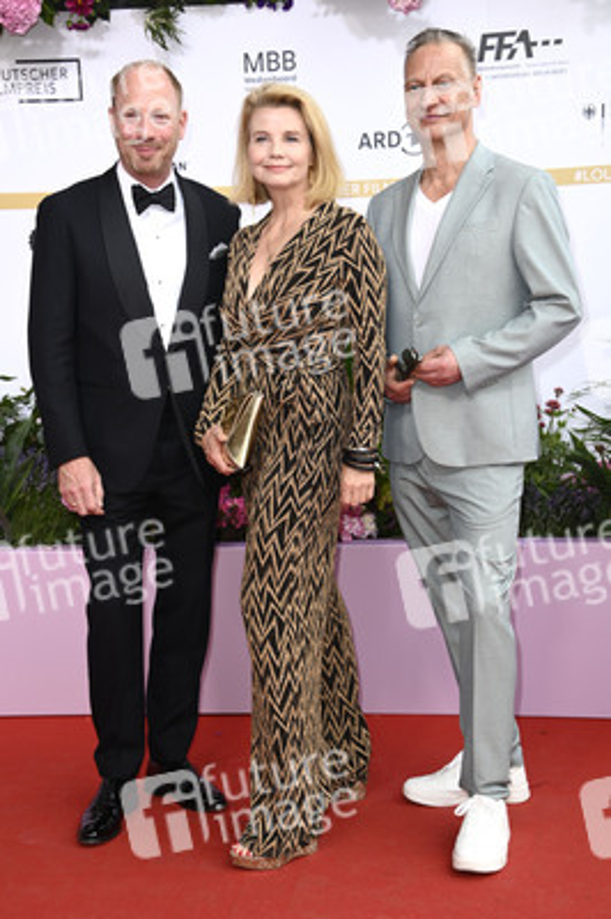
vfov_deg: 32.4
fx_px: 1581
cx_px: 306
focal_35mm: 62
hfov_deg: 21.9
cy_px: 460
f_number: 5.6
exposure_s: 1/250
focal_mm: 62
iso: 640
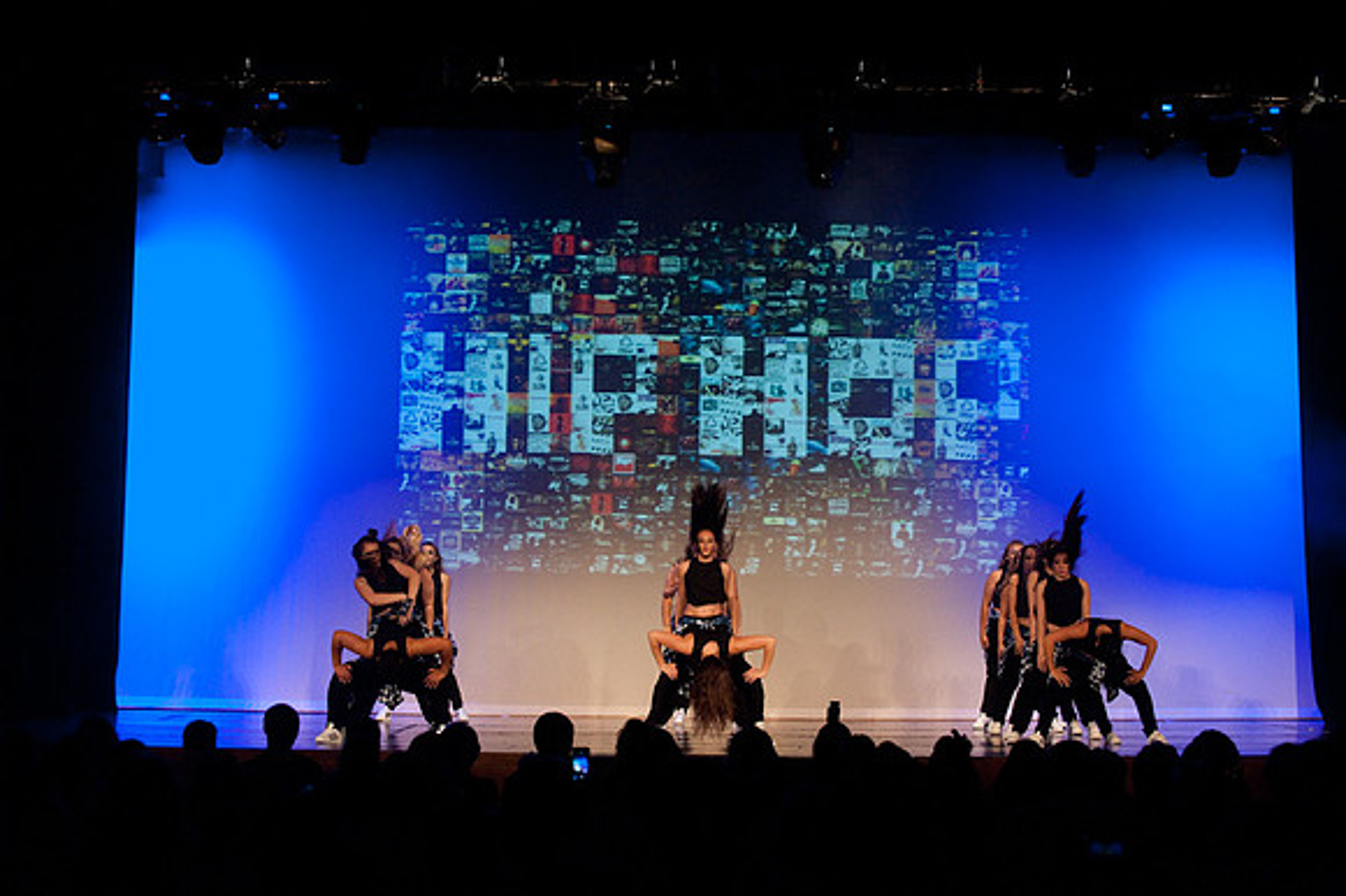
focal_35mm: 70
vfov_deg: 19.4
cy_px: 448
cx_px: 673
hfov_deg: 28.9
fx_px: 2616
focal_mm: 70
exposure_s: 1/200
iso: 3200
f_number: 4
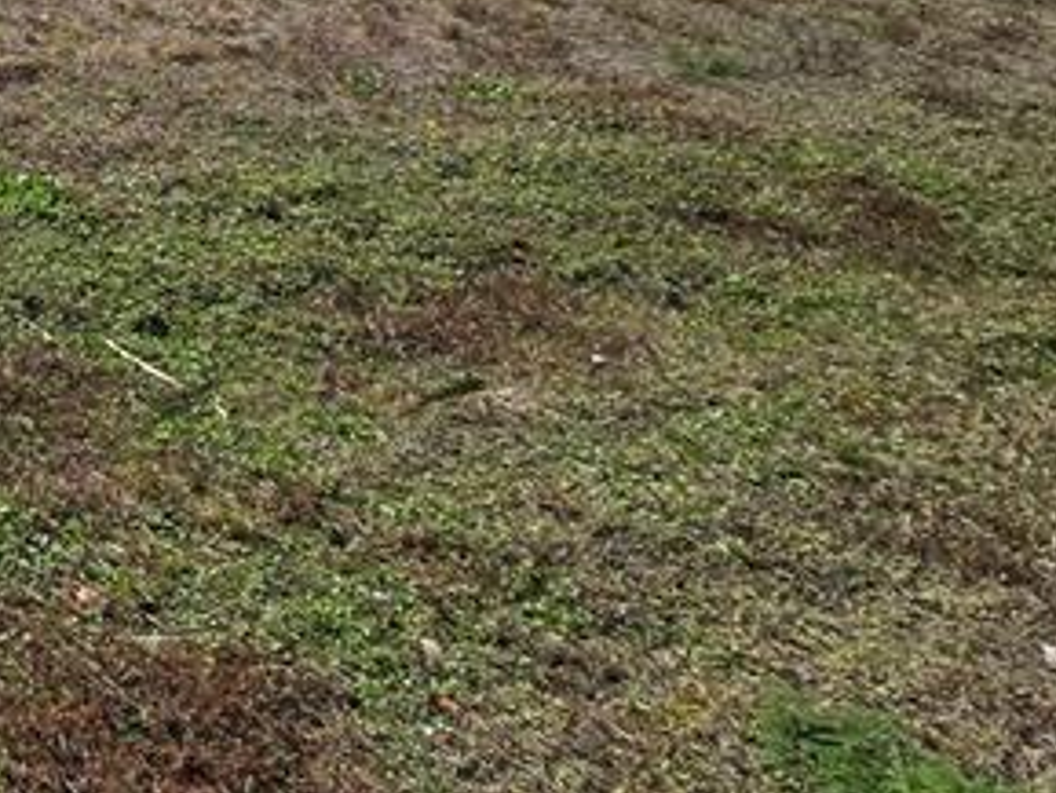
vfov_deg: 29.3
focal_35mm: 46
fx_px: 1404
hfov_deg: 25.6
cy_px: -18
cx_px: -658
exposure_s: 1/3579
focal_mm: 2.2
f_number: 2.2
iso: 50
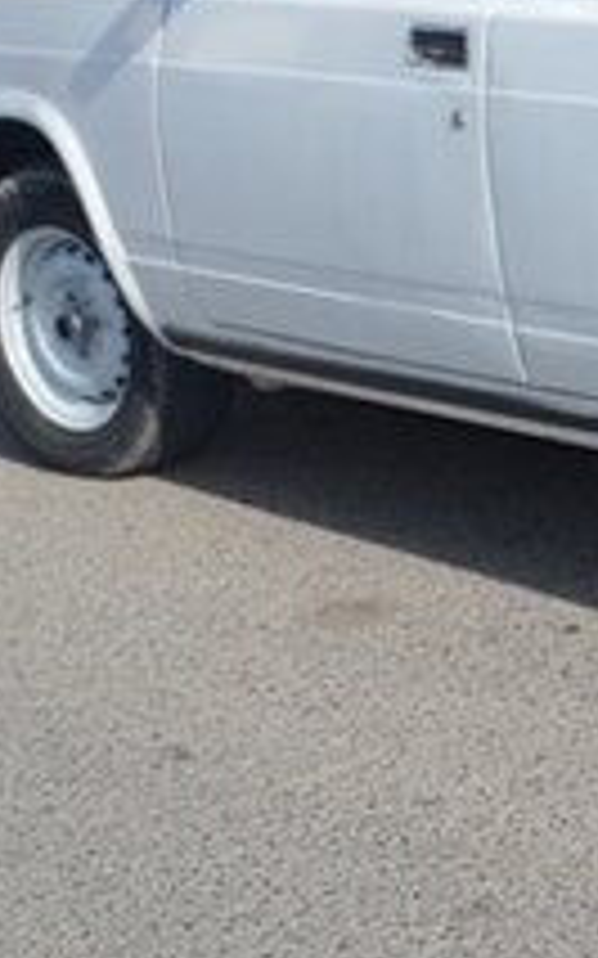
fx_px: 3210
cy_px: 175
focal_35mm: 123
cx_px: 1088
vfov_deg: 16.8
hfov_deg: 10.0
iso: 100
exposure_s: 1/200
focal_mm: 26
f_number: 9
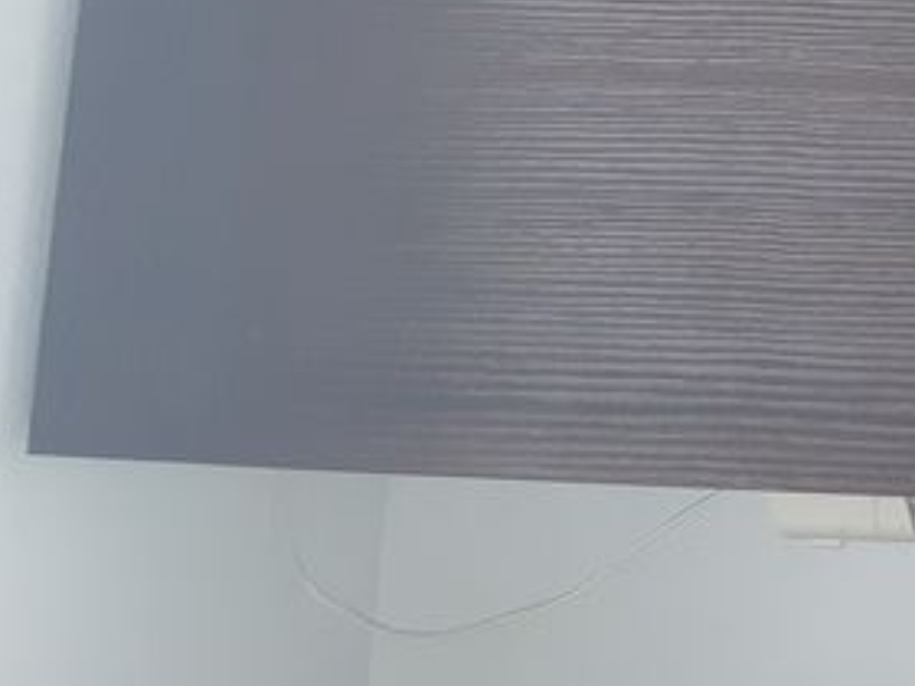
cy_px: -127
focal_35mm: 93
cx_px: 1559
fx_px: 2458
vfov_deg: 15.3
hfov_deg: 17.7
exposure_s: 1/60
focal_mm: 3.92
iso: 250
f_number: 1.7
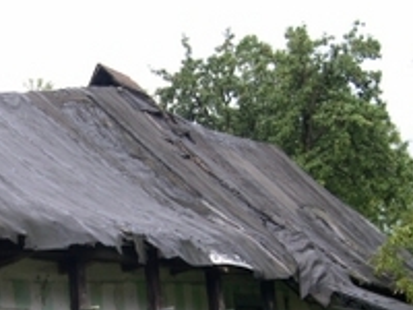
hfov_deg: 25.1
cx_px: 62
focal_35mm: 76
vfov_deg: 19.1
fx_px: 907
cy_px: 267
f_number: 2.8
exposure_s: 1/65.3
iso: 100
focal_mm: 8
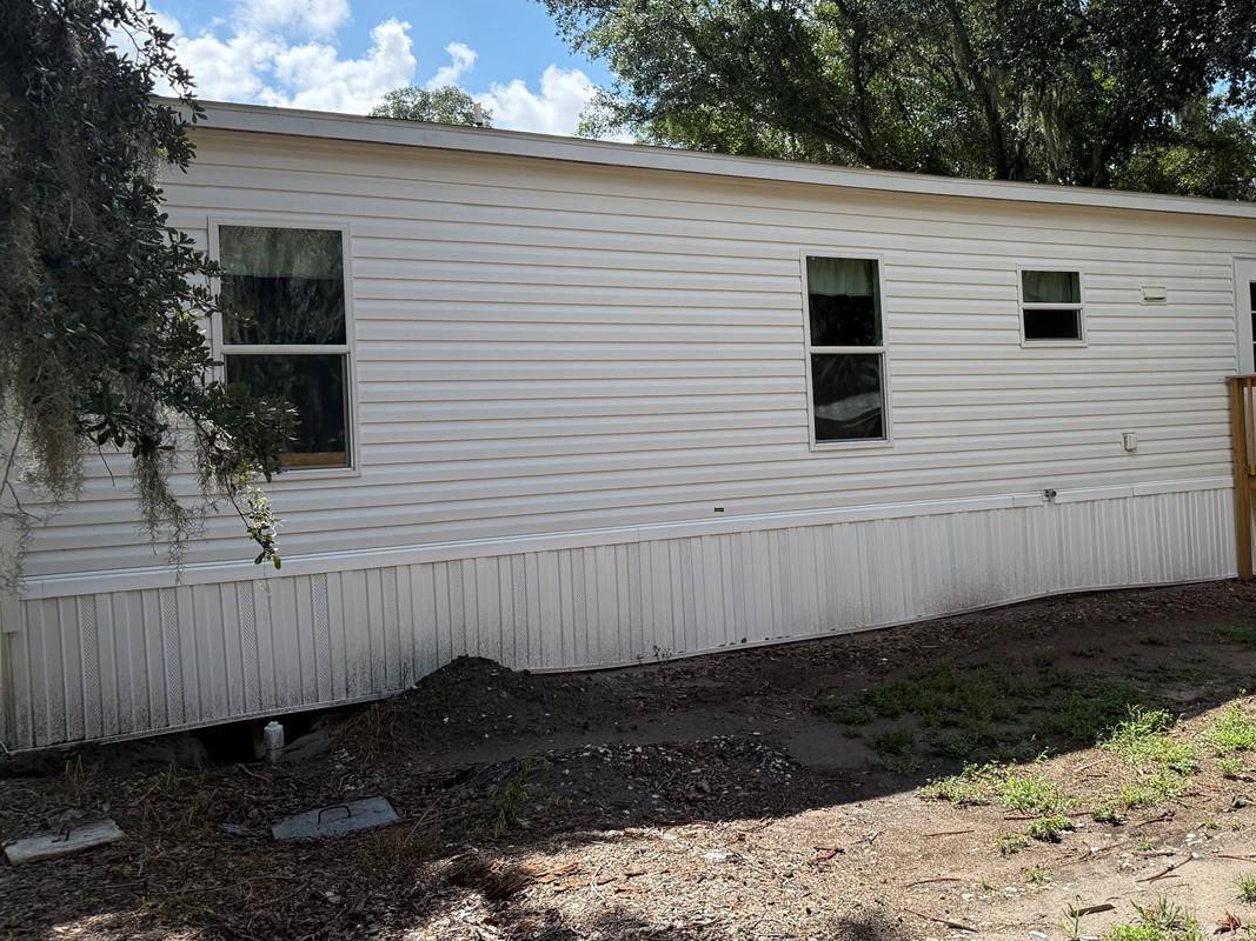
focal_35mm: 36
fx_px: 1306
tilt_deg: +2.4
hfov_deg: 50.3
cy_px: 405
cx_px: 856
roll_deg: +3.5
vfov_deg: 39.6
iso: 100
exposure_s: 1/2525
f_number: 1.78
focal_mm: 6.76
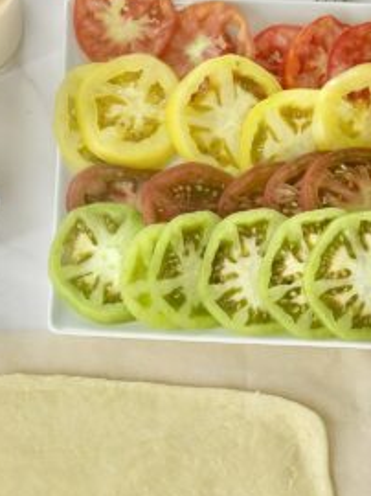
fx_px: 1274
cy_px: 435
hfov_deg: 16.4
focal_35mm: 89
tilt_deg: -77.3
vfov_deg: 21.6
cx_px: 69
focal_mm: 6.86
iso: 80
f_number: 1.78
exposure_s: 1/704
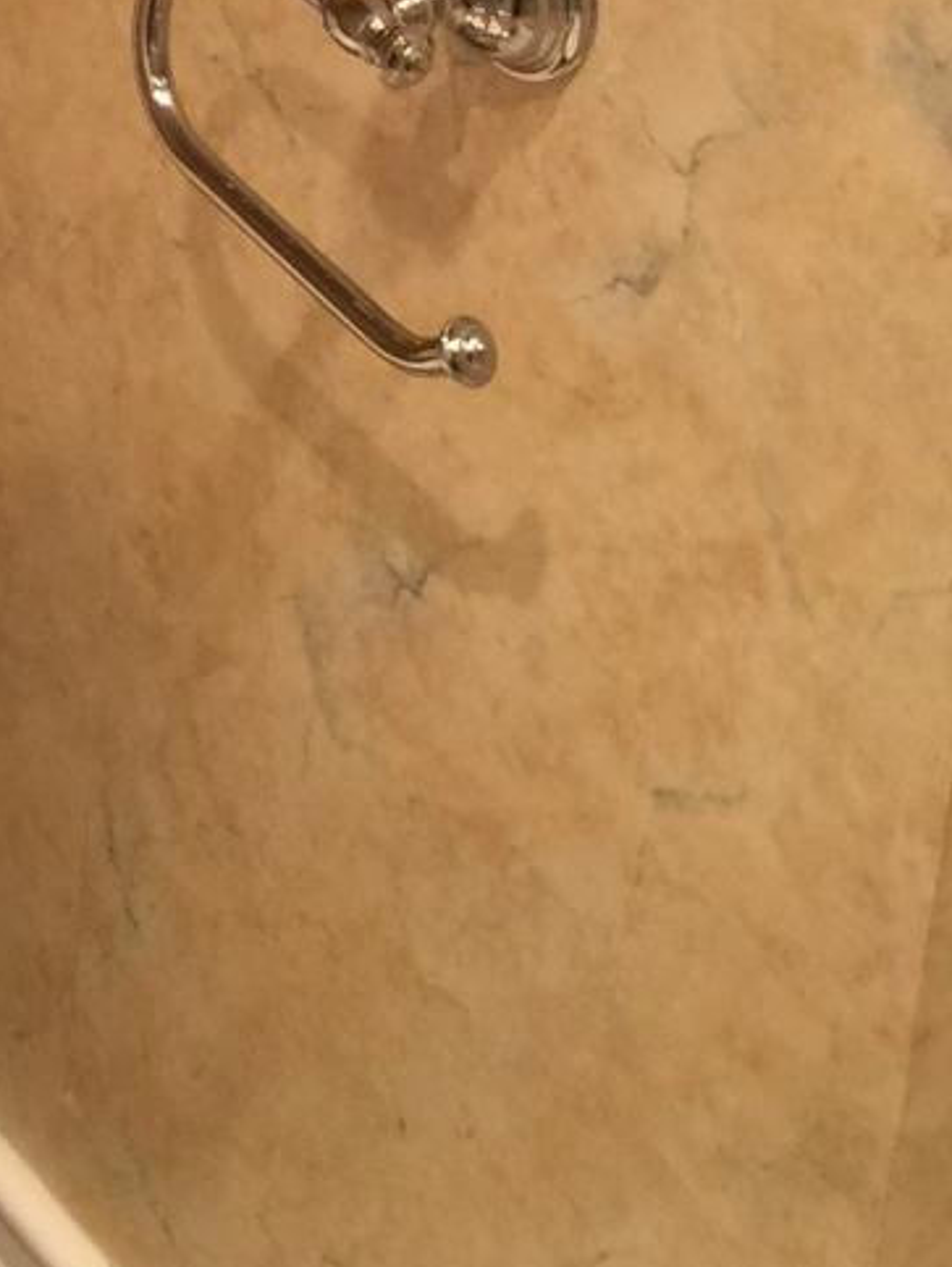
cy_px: -876
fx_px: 4394
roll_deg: +0.0
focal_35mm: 120
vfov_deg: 14.7
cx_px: -606
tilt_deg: -20.0
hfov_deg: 11.7
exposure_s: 1/30
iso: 32
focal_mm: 4.15
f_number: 2.2
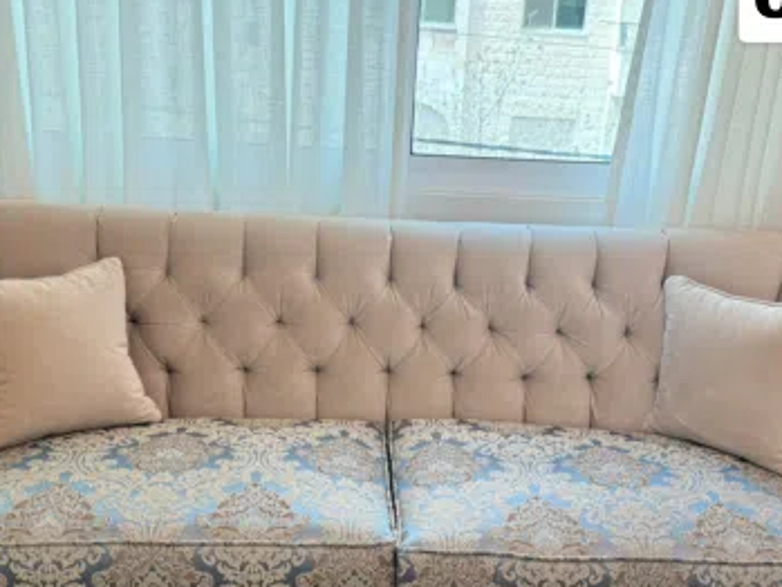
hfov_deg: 42.9
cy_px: 365
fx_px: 994
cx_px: 401
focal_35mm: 44
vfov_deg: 32.7
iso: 200
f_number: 1.78
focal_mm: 6.76
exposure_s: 1/100
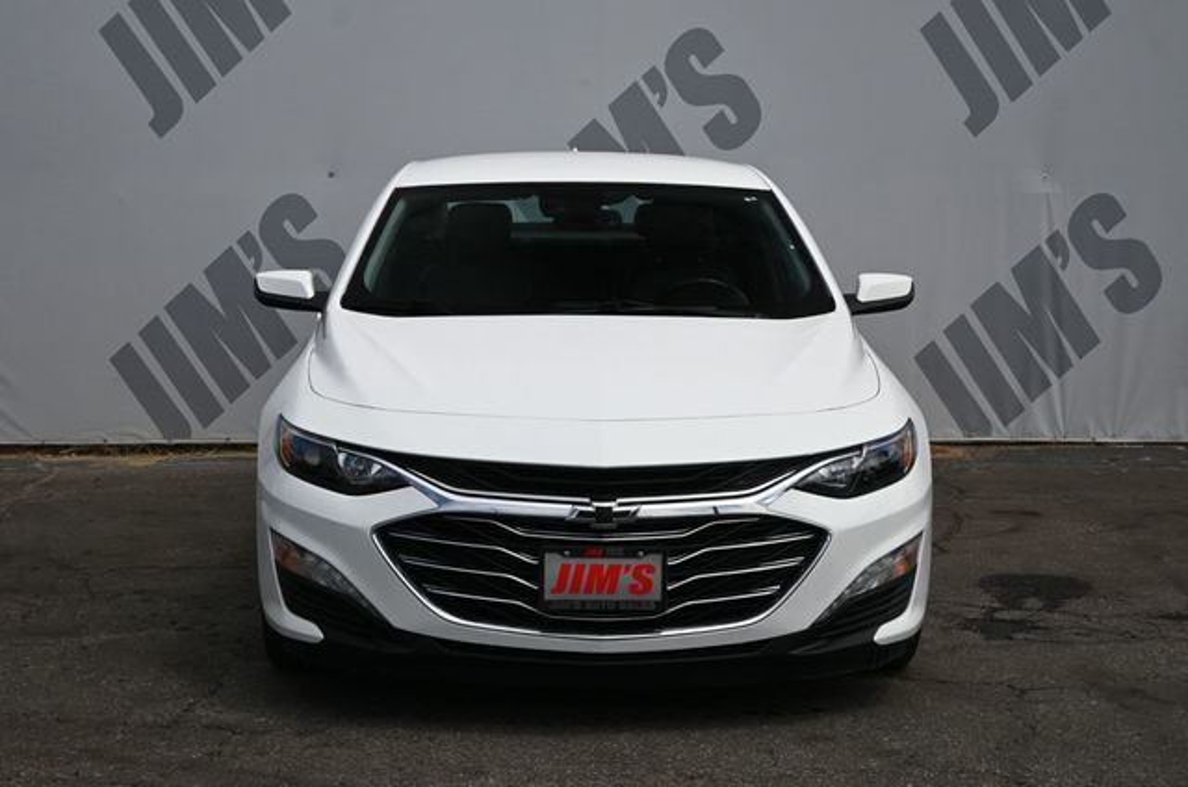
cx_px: 594
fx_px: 2025
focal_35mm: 62
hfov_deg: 32.7
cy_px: 394
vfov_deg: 22.0
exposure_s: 1/400
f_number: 7.1
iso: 100
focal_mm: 41
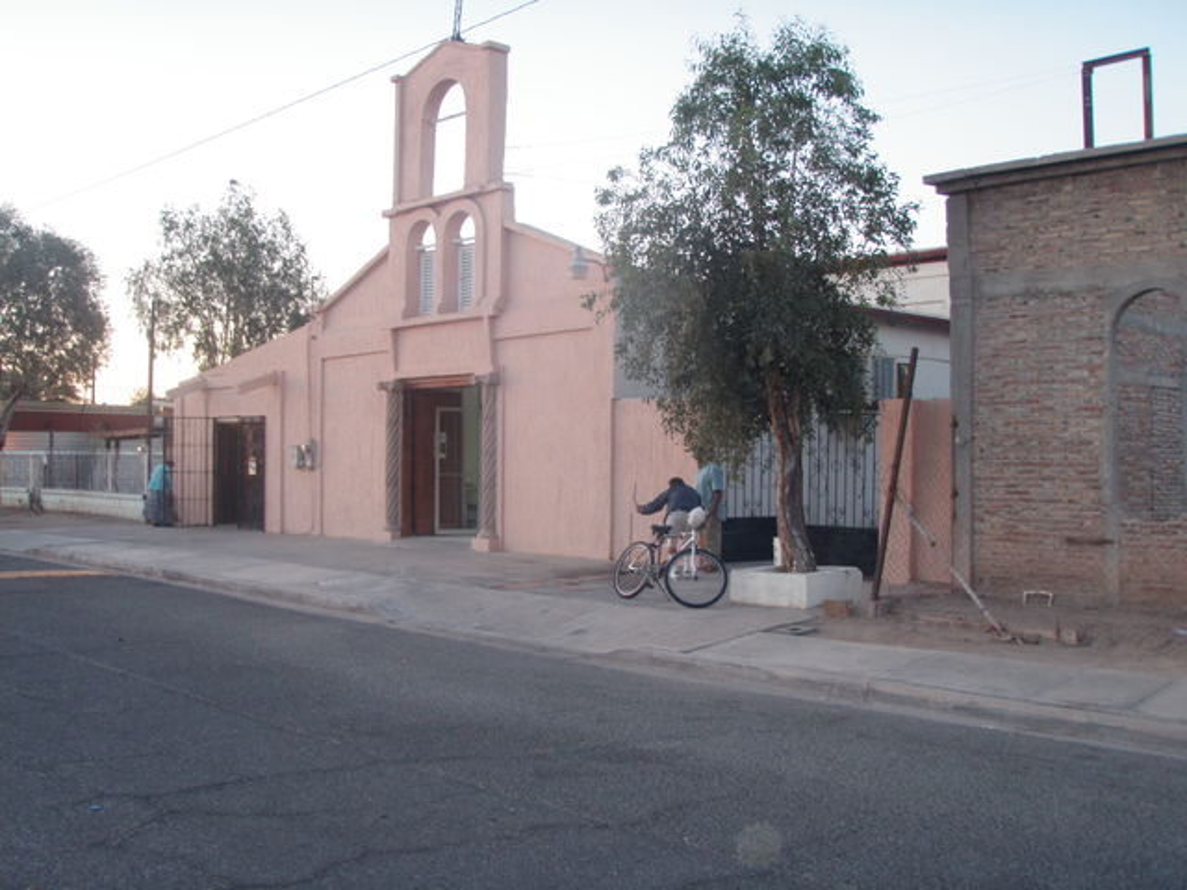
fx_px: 1303
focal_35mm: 38
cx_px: 594
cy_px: 445
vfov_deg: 37.7
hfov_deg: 49.0
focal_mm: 6.7
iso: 125
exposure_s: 1/30
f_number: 3.5
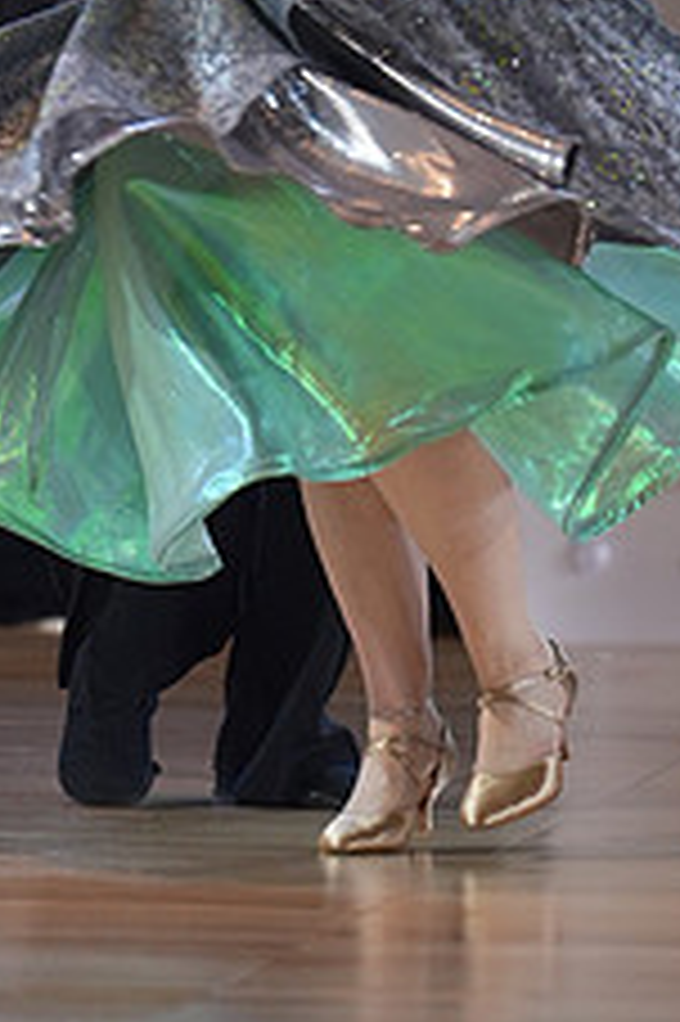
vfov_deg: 3.7
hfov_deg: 2.5
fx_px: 15691
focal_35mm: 553
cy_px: -95
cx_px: 209
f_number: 2
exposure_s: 1/500
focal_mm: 144
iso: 640
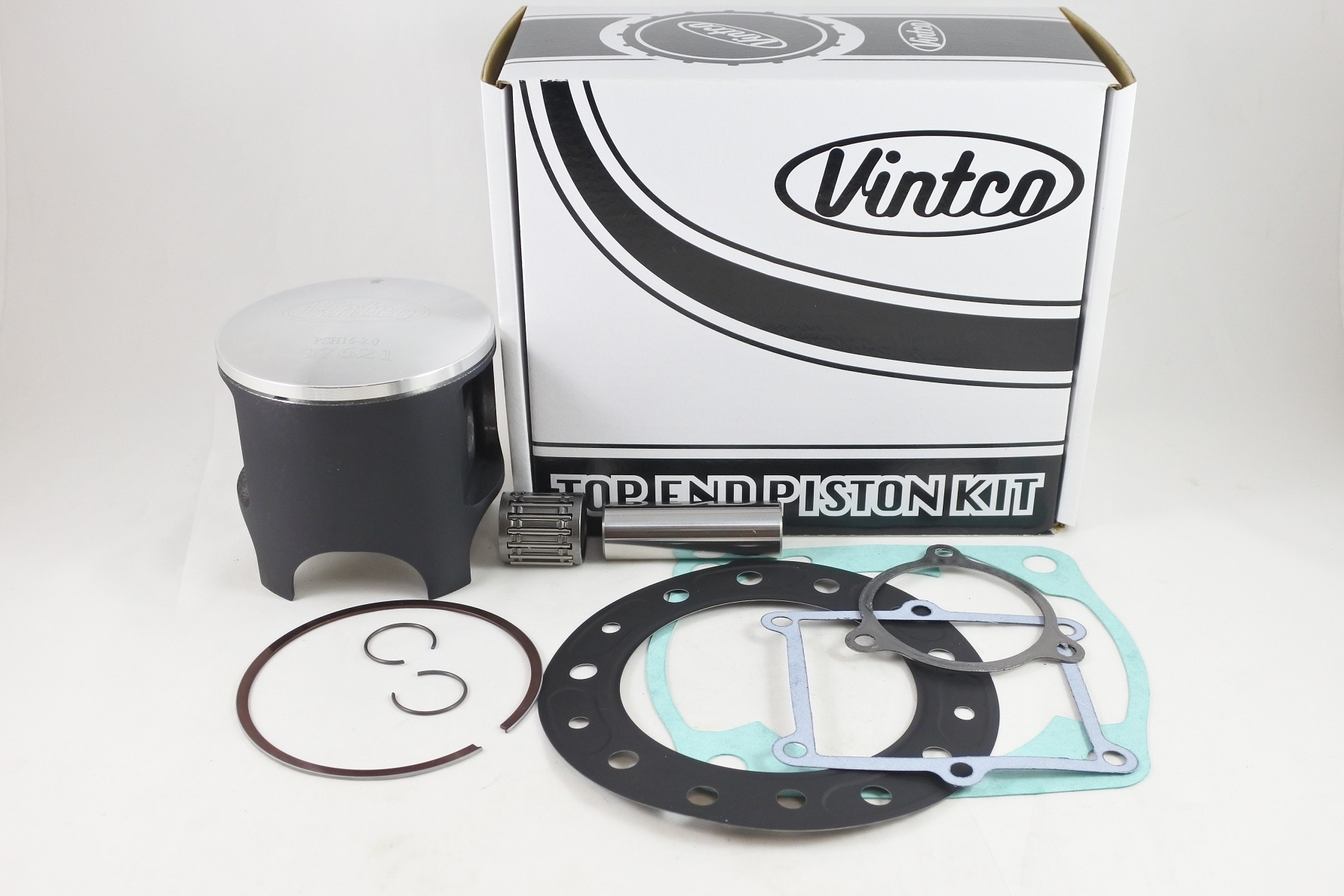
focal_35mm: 34
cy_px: 448
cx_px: 672
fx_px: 1269
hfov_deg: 55.8
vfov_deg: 38.9
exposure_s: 1/125
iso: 560
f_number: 4
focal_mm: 12.8
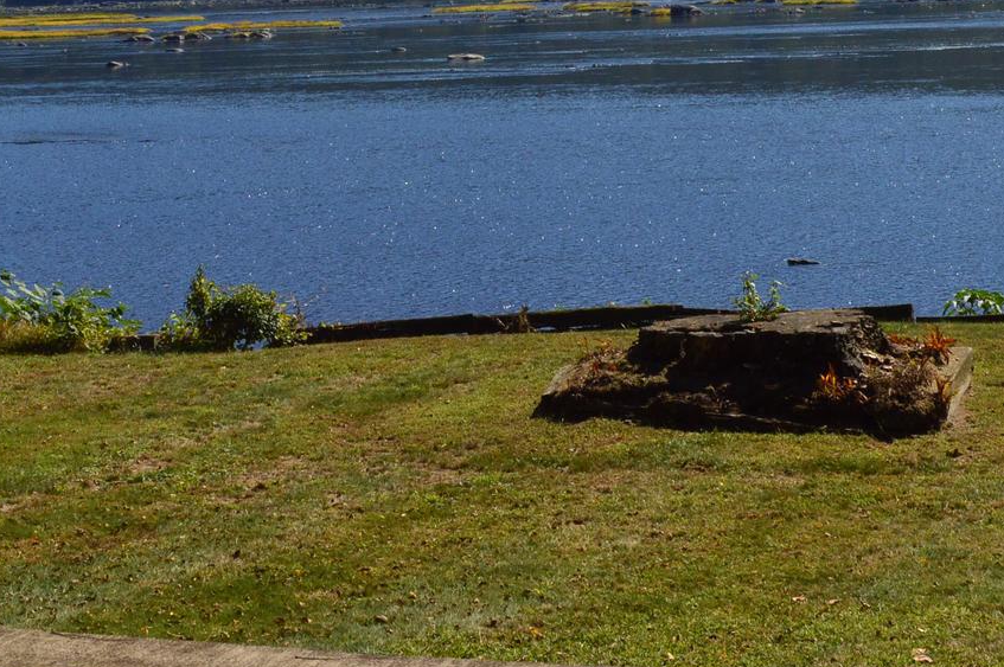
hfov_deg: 23.4
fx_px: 2424
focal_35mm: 87
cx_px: 518
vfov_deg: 15.1
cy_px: -125
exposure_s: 1/500
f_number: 11
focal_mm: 24
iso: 400
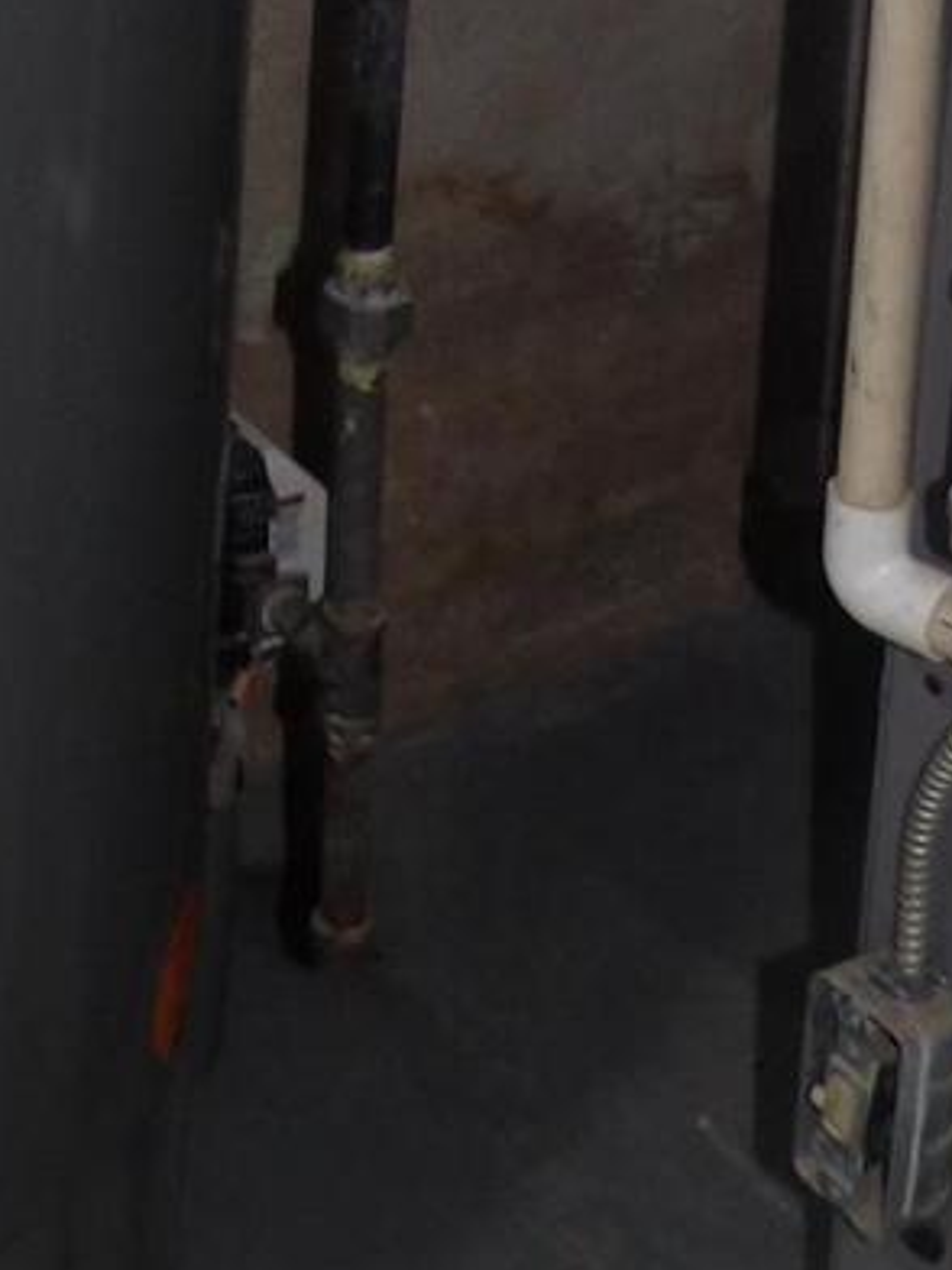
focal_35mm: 94
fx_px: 3447
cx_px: -194
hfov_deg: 15.2
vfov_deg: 18.6
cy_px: -586
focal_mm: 4.3
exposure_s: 1/33
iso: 200
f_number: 3.2
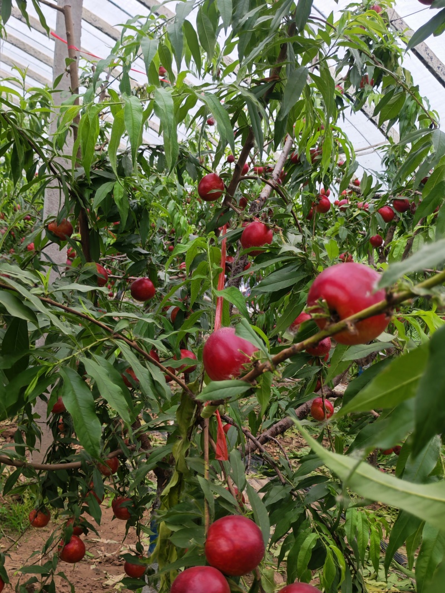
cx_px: 222
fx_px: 583
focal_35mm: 34
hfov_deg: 41.8
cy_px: 296
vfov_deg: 54.0
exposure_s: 1/100
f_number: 1.95
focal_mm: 5.52
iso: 80
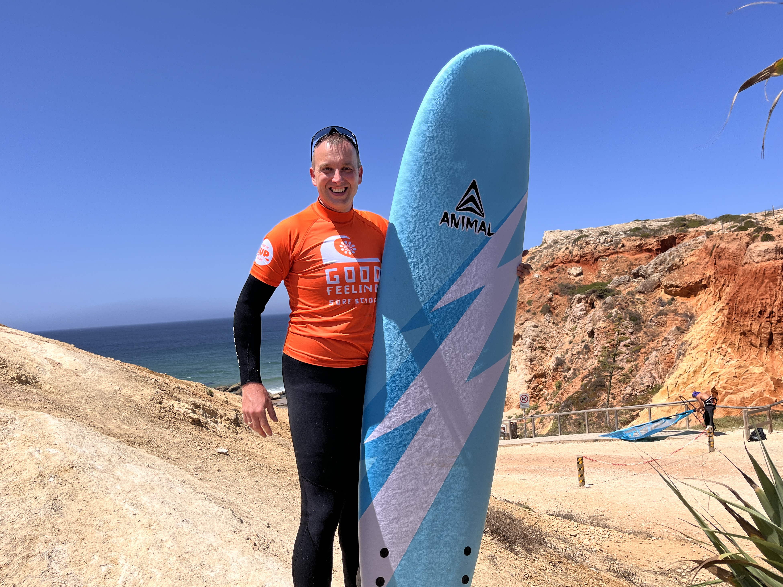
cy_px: 294
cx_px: 377
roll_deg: +4.4
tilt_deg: +0.0
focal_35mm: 27
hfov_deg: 65.3
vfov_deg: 51.4
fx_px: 611
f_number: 1.6
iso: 50
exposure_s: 1/4651
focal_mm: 5.1
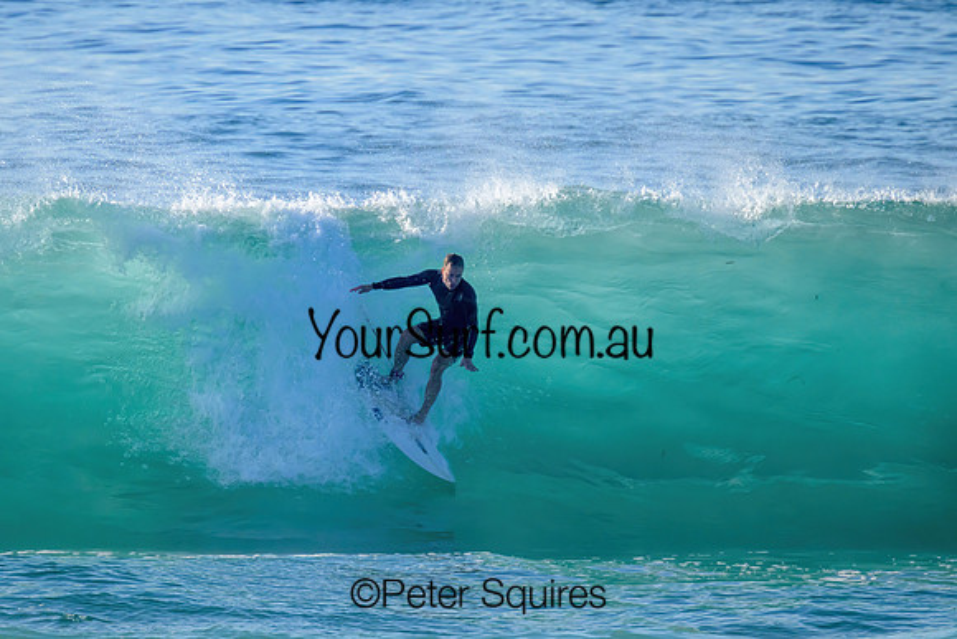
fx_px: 24763
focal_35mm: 931
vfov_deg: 1.5
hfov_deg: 2.2
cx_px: 410
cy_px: 278
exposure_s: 1/2000
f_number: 11
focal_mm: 800
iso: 1250
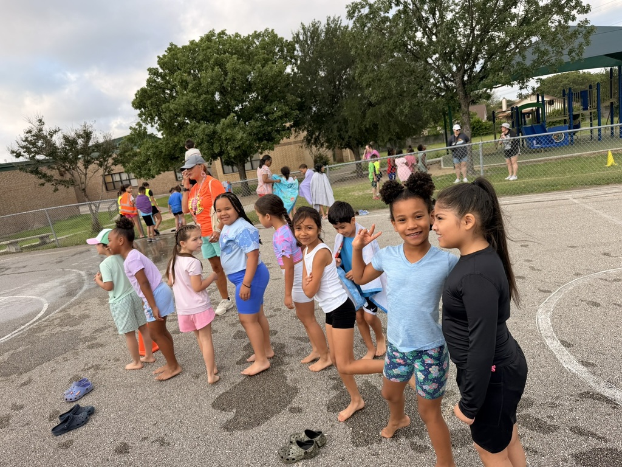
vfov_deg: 56.8
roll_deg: +10.2
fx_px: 431
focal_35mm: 24
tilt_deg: -11.9
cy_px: 234
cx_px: 311
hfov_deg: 71.6
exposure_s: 1/1314
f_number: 1.78
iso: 80
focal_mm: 6.76
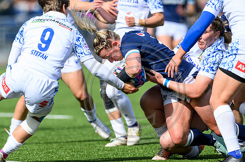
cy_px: 109
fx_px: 3697
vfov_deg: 2.5
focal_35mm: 545
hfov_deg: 3.8
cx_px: 111
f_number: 4
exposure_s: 1/2500
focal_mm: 400
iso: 320
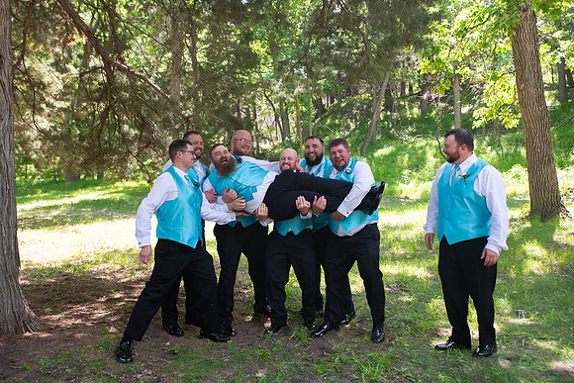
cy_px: 192
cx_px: 287
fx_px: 510
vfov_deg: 41.1
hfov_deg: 58.7
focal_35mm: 32
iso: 250
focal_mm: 32
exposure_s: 1/125
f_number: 5
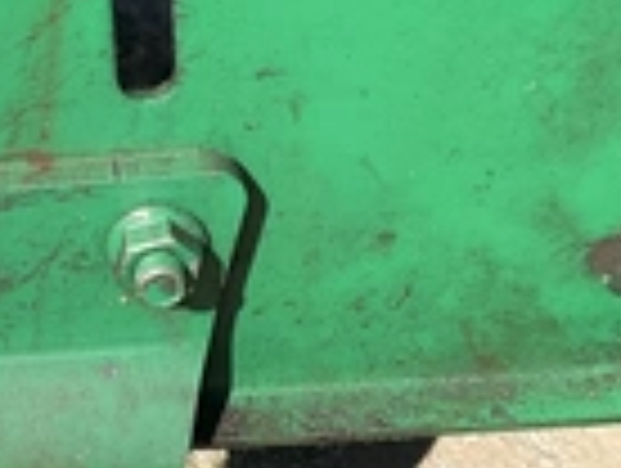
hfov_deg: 22.3
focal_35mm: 84
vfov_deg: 17.5
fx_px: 1510
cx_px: -4
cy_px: 130
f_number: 1.8
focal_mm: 3
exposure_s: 1/1076
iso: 25
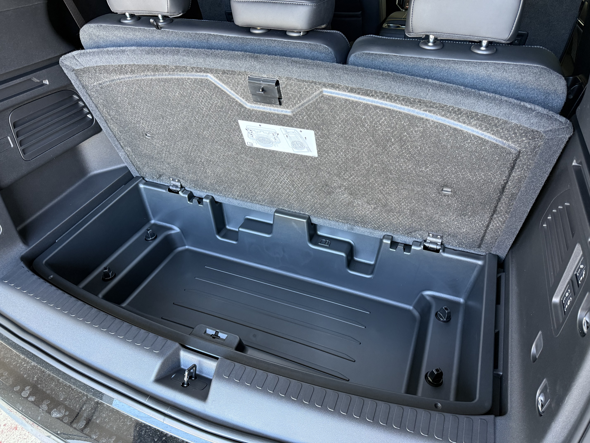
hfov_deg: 71.6
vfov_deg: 56.8
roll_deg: +0.9
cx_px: 295
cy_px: 222
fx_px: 409
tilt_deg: -36.9
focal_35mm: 24
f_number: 1.78
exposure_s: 1/60
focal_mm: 6.76
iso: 320
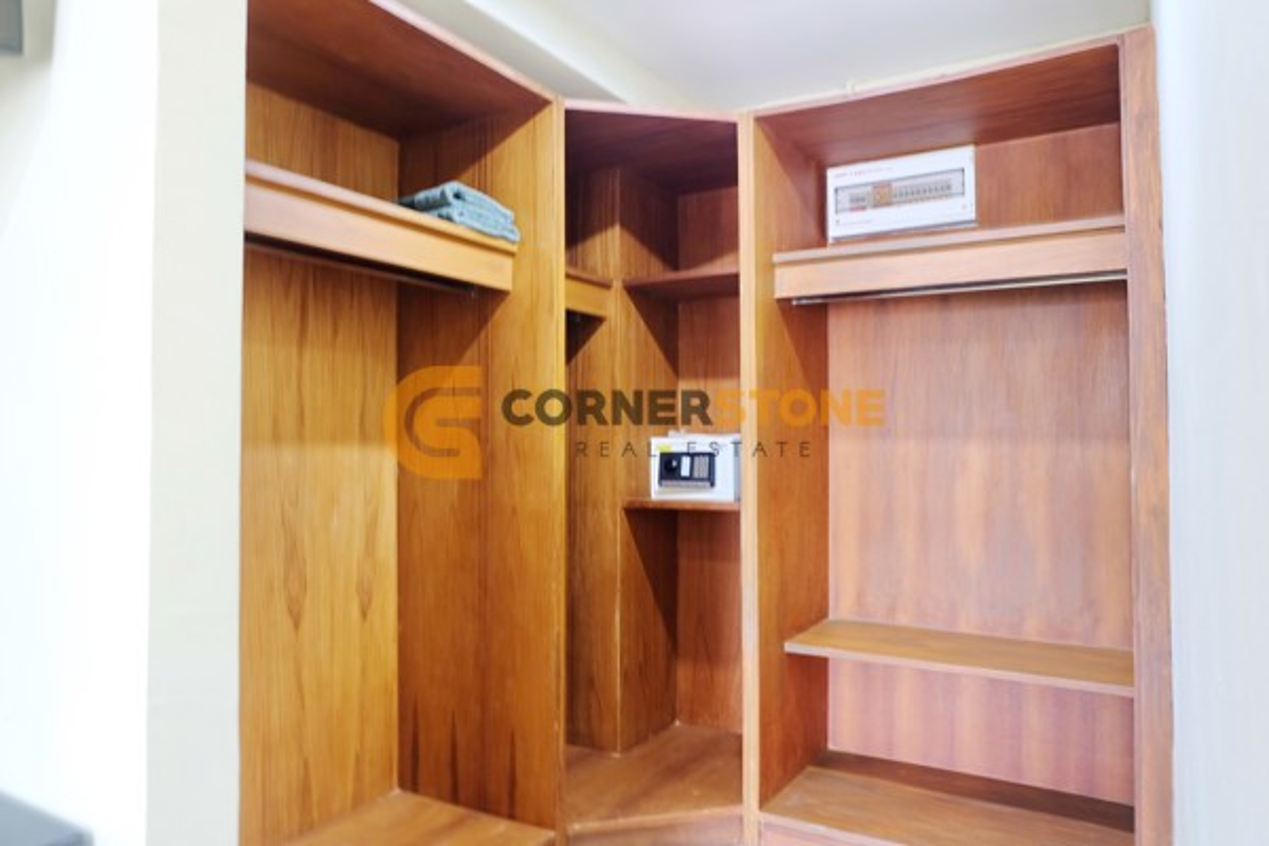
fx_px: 846
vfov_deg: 53.1
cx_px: 634
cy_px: 423
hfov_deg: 73.7
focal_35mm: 24
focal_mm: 16
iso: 200
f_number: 3.5
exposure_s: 1/5
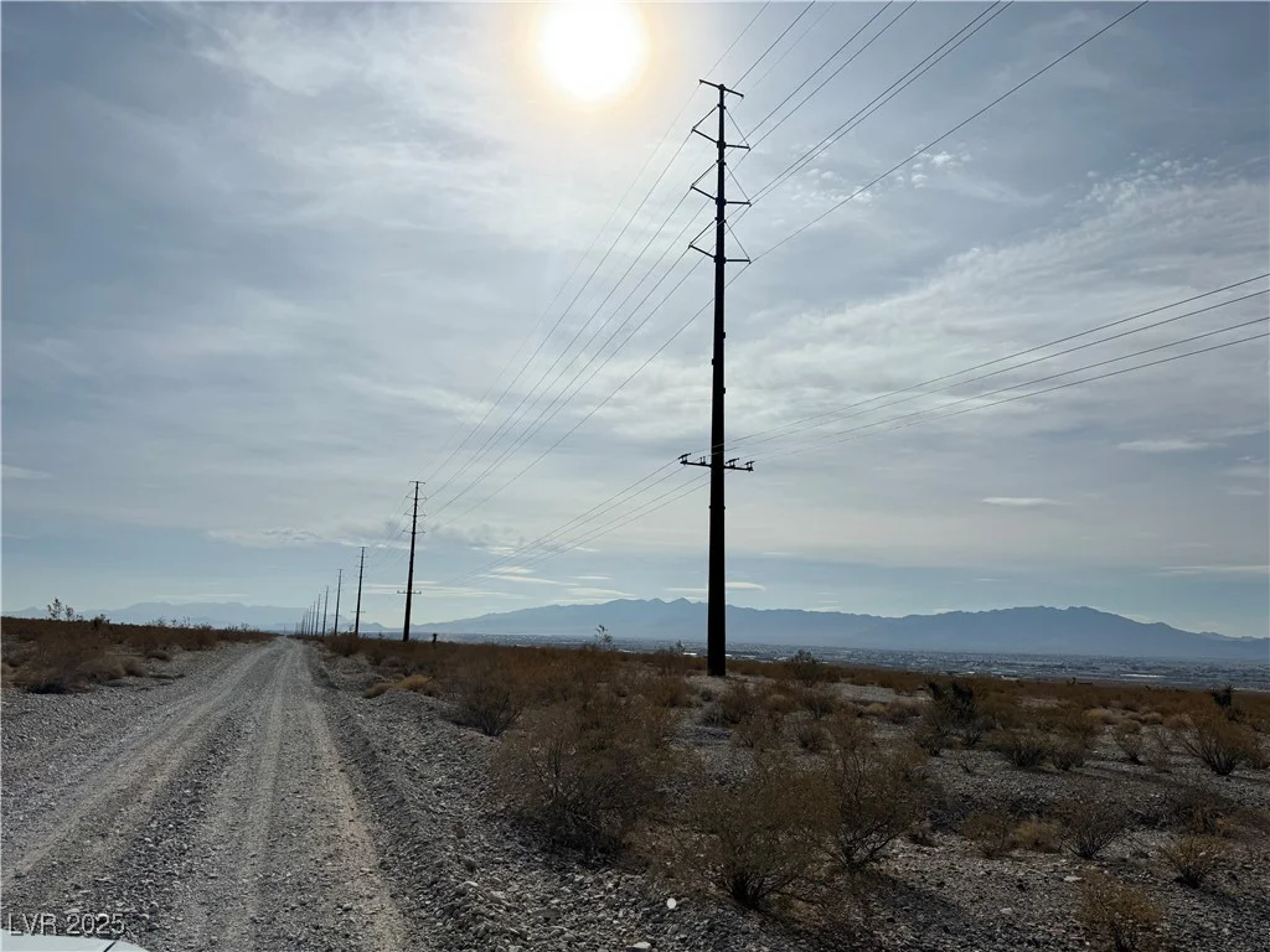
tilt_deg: +9.5
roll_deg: -2.3
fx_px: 881
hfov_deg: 71.6
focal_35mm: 24
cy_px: 476
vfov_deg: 56.8
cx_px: 635
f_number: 1.78
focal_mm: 6.76
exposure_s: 1/50000
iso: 80
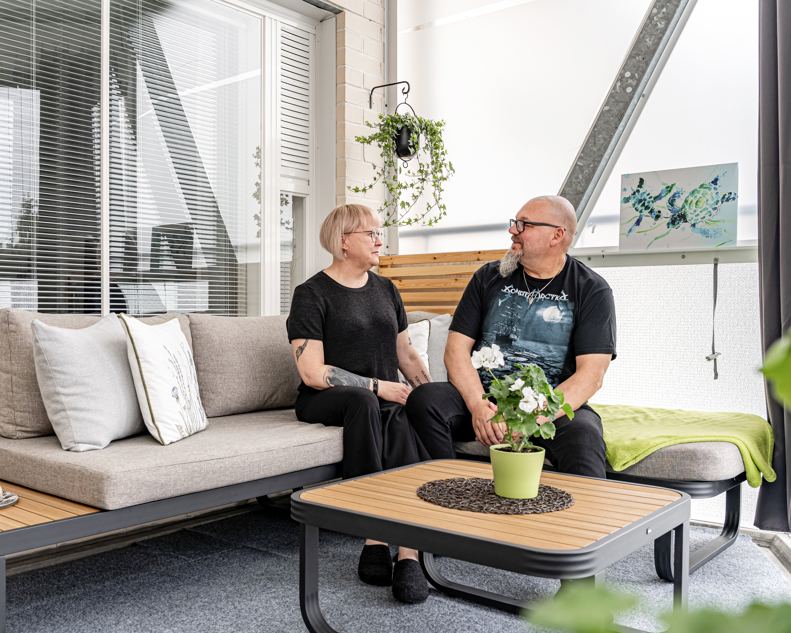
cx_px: 331
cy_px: 317
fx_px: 796
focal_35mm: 34
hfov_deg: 52.6
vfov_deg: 43.4
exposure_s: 1/80
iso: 400
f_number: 5
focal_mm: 30
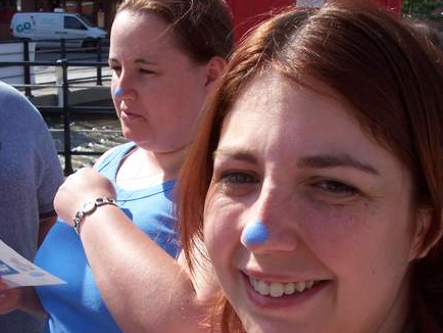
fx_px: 717
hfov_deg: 34.3
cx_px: 190
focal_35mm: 56
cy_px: 217
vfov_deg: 26.0
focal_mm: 8
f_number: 4.8
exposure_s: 1/500
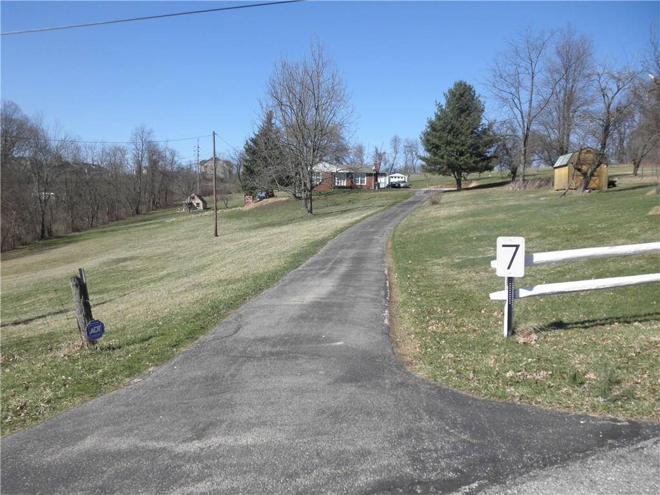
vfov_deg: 49.7
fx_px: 534
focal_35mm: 28
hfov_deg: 63.4
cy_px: 248
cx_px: 330
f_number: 8.5
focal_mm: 5
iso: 64
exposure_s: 1/100
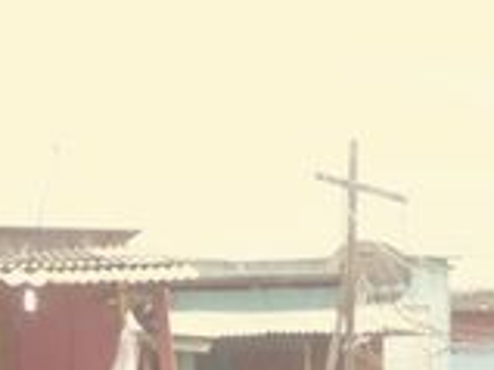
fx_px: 4378
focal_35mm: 307
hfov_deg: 6.5
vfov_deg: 4.8
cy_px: 616
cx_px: 99
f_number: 4.3
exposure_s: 1/100
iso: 80
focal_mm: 10.9
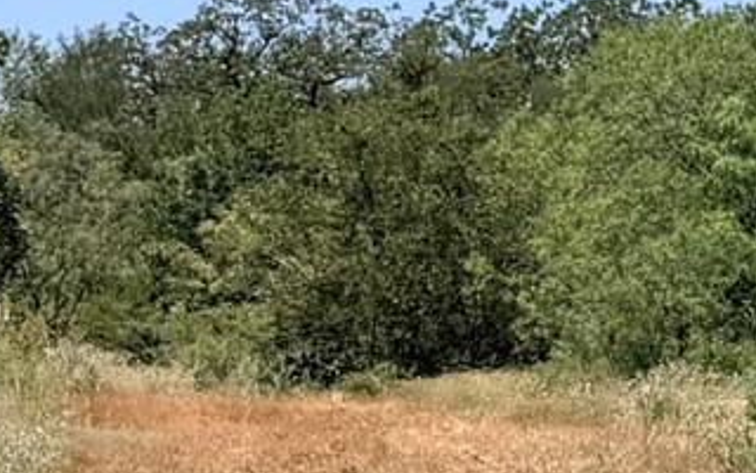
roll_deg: -1.2
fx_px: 3358
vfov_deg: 8.0
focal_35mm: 163
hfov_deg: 11.5
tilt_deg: +1.9
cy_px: 151
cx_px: 1555
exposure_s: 1/5319
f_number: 1.78
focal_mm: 6.76
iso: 80
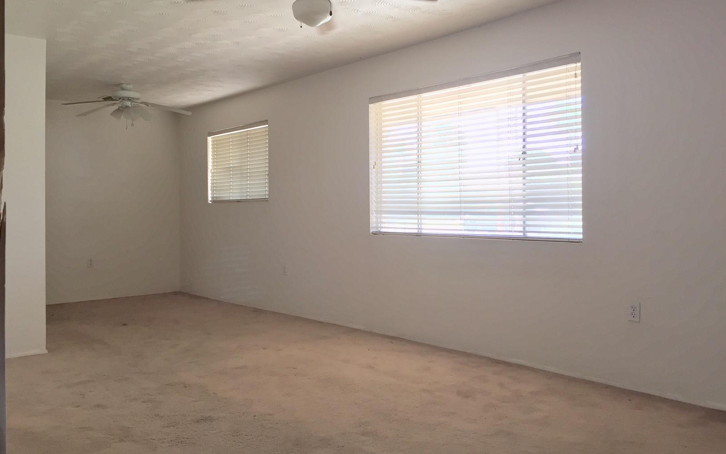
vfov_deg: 40.5
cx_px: 363
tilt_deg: +0.5
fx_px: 613
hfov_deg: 61.2
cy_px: 205
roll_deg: +0.5
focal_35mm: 31
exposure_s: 1/60
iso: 40
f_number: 2.2
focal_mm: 4.15
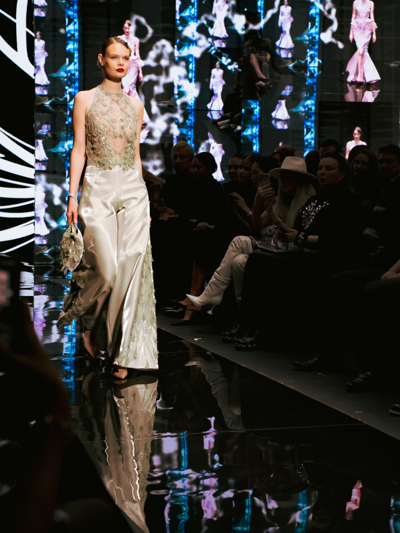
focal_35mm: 82
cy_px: 234
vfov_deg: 23.8
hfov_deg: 18.0
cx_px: 199
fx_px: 1263
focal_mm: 75
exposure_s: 1/125
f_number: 5
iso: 2000
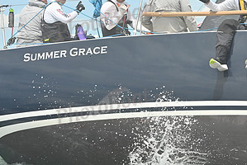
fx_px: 1092
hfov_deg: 12.8
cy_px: 50
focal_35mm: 159
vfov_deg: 8.6
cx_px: 216
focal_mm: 82
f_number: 9
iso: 320
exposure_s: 1/1250
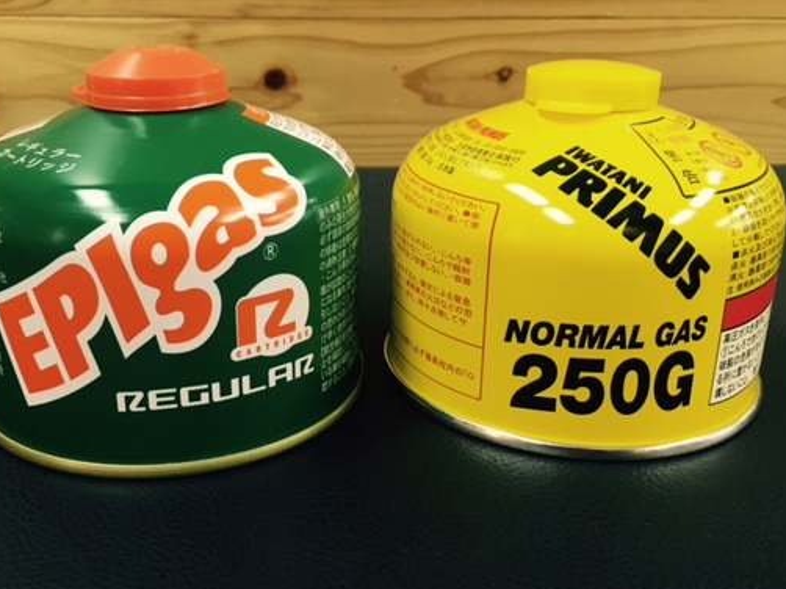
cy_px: 287
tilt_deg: -21.3
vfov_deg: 38.6
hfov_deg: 50.1
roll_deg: -1.2
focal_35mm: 37
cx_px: 357
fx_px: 840
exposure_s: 1/33
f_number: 2.2
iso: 125
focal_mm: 4.15
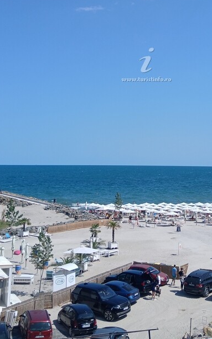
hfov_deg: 27.6
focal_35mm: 46
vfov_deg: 41.8
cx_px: 154
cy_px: 72
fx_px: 426
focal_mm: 3.98
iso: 20
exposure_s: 1/976
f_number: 1.8
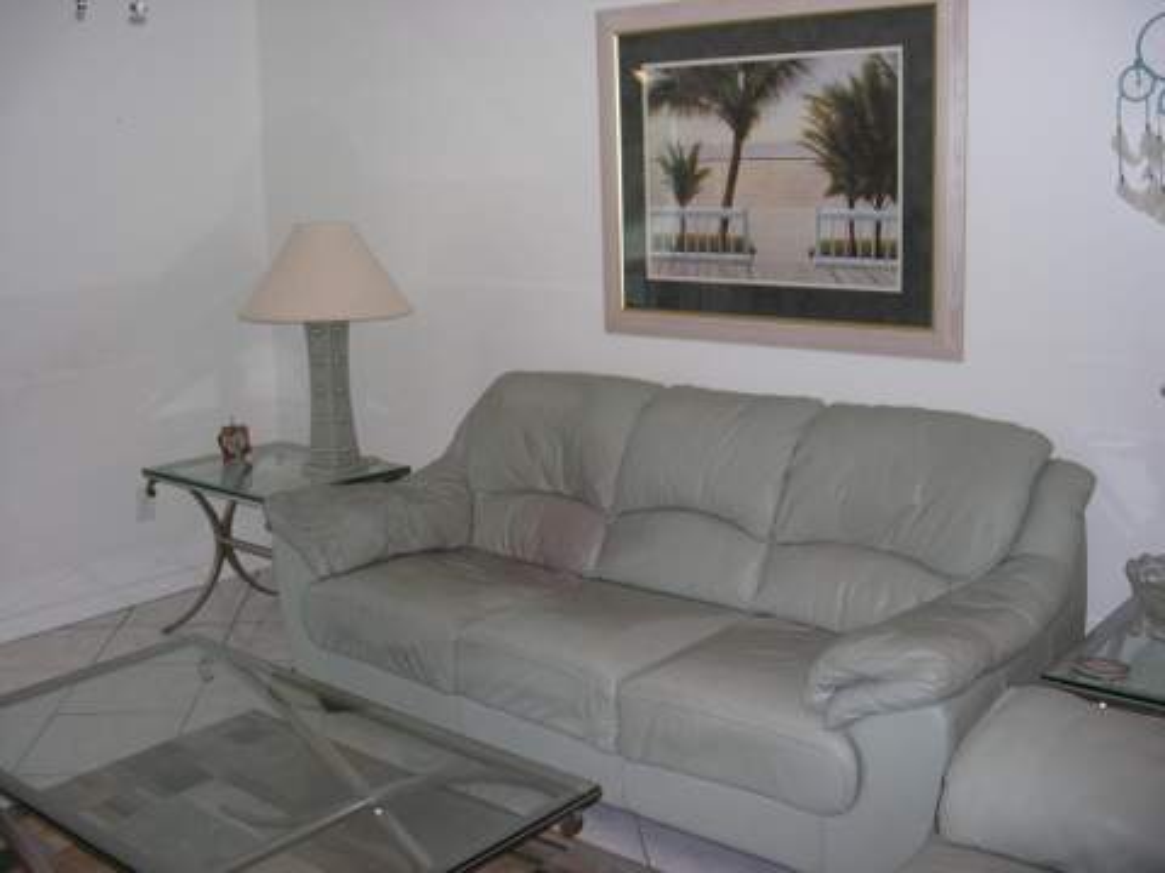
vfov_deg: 37.7
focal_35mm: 38
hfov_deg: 49.0
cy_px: 436
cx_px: 582
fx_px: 1279
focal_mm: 8
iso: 100
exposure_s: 1/60
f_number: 2.8
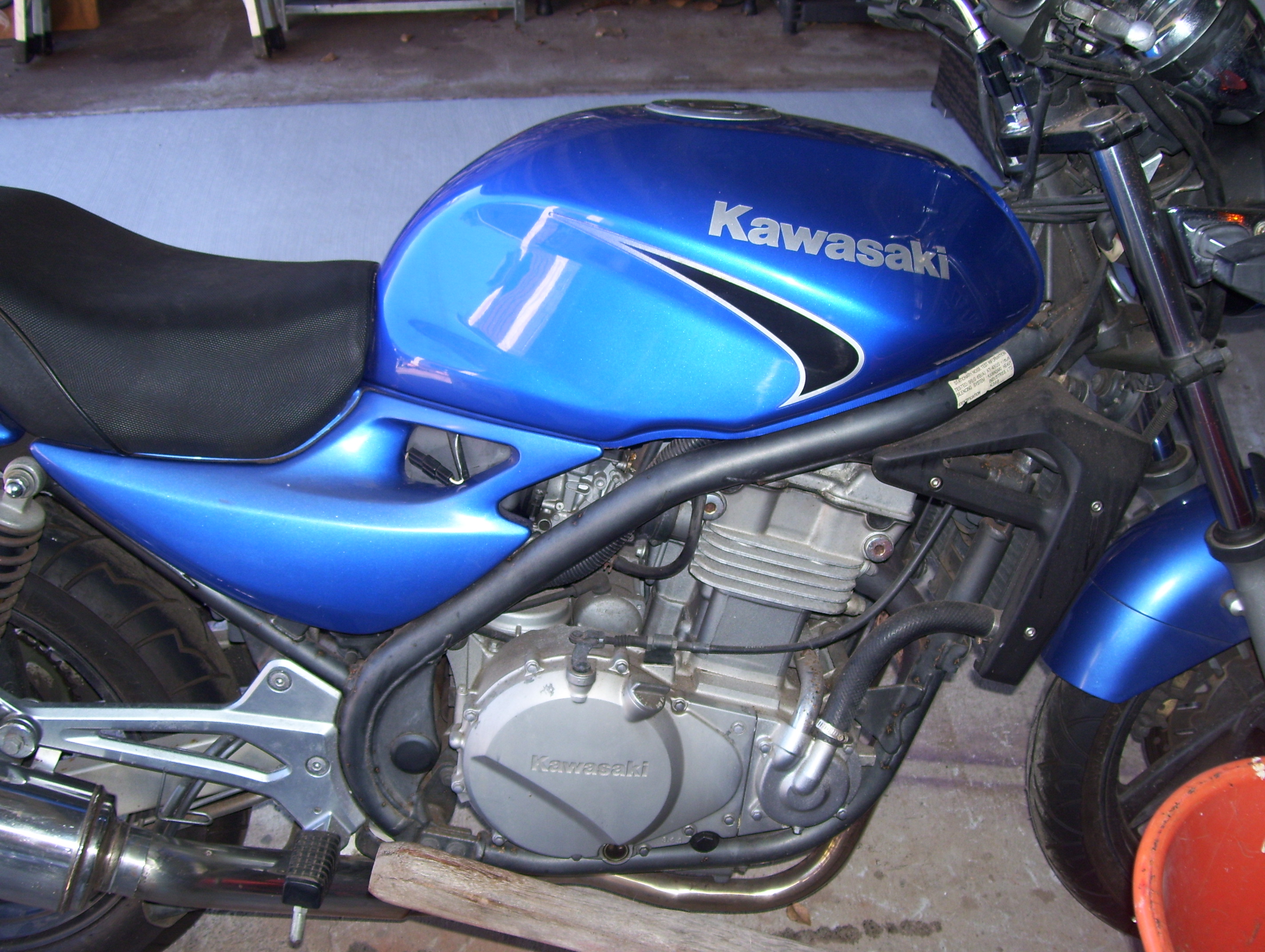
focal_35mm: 36
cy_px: 476
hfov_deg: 51.3
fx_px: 1317
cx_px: 632
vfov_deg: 39.7
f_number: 2.7
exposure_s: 1/60
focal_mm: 6
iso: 80
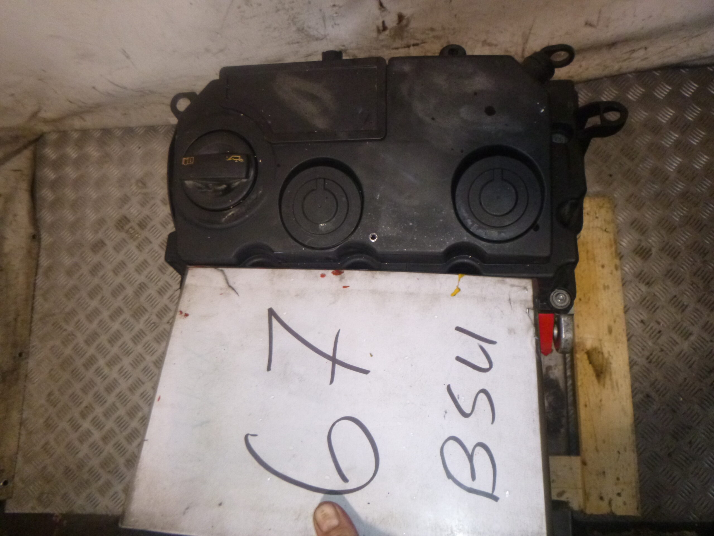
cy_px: 268
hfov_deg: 69.4
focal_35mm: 25
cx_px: 357
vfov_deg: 54.9
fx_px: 516
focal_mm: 4.5
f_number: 3.9
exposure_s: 1/125
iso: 400
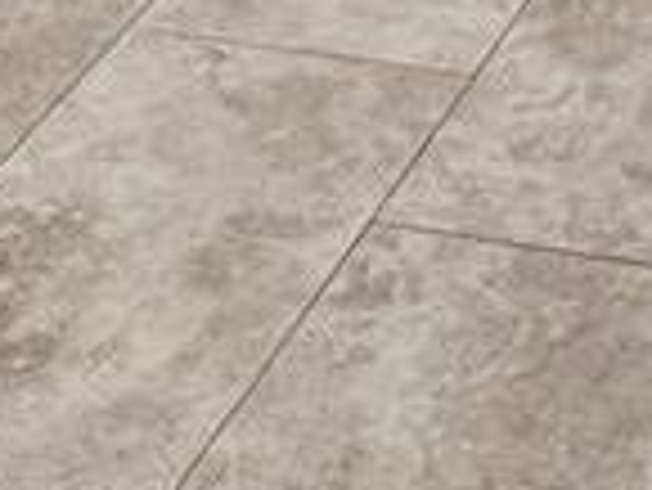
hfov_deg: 11.3
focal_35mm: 169
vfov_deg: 7.8
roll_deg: +0.6
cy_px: -917
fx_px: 3186
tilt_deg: -15.7
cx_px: 908
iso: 160
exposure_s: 1/60
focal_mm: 6.76
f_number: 1.78
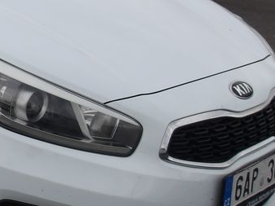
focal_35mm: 82
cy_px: 38
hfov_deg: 21.5
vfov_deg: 17.8
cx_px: -86
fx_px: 652
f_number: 3
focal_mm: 4.9
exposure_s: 1/890
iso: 100
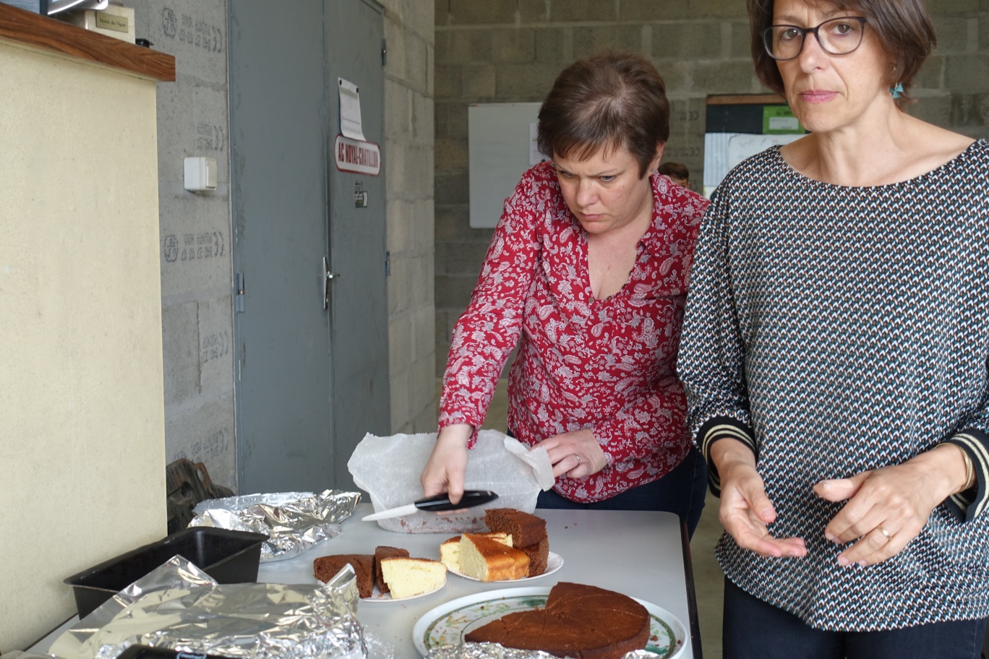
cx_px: 494
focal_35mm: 44
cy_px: 330
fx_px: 1209
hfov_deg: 44.5
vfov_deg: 30.5
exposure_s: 1/125
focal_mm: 16.17
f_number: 2.8
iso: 250
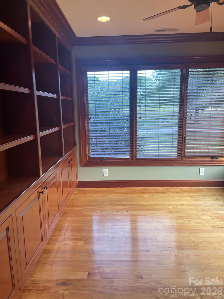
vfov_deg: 67.3
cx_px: 112
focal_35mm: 26
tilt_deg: -10.2
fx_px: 224
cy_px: 150
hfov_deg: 53.1
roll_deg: +0.1
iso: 64
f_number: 1.6
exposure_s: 1/120
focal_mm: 4.2
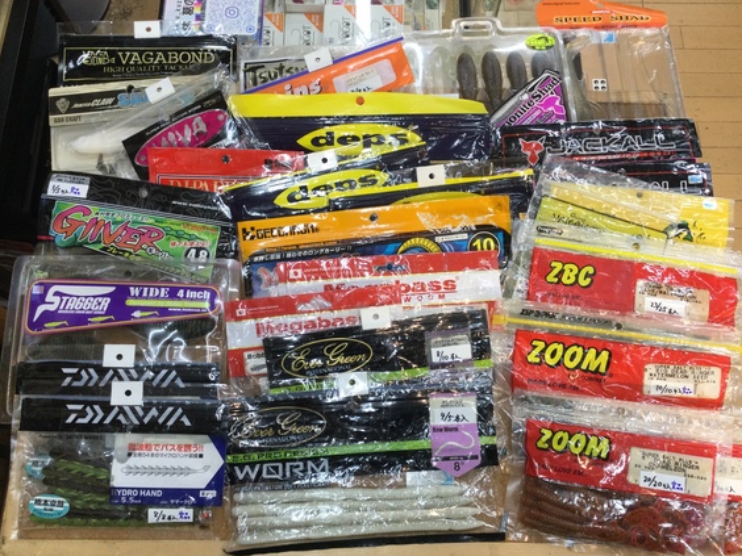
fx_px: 707
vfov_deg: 42.9
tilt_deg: -71.4
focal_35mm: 33
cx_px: 383
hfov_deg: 55.3
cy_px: 293
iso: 25
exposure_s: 1/40
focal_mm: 3.3
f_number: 2.4
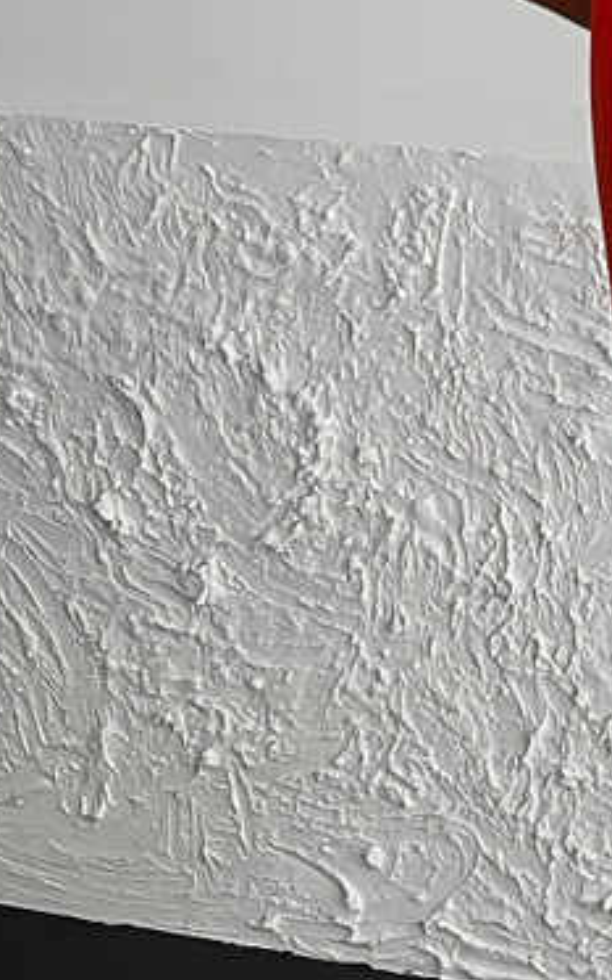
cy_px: 625
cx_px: 1095
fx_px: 3524
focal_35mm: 132
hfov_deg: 9.5
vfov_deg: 15.8
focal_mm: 3
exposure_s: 1/180
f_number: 1.8
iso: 16
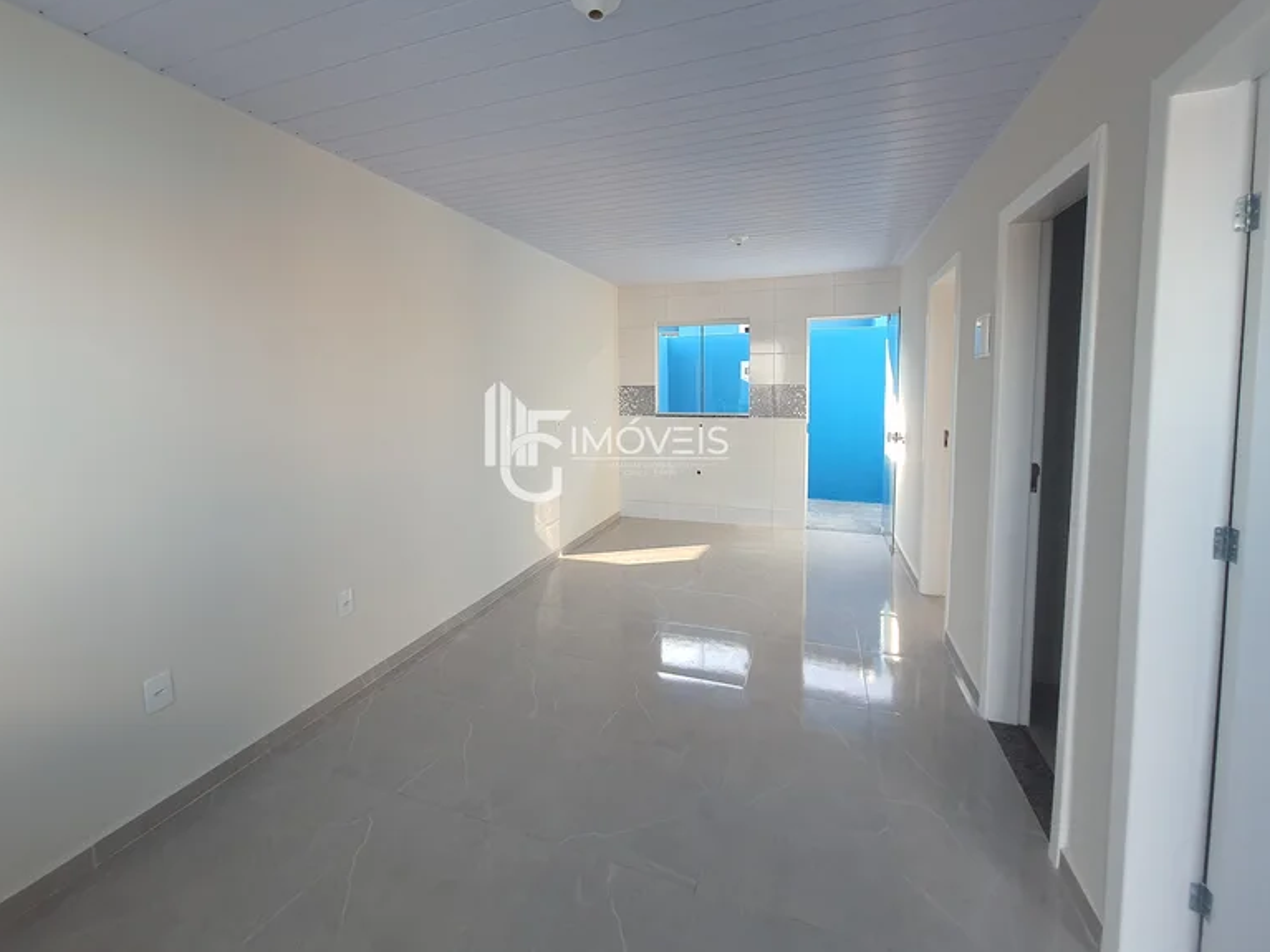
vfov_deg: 85.5
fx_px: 514
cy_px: 441
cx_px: 608
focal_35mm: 14
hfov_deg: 102.0
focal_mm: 1.74
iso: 80
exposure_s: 1/60
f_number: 2.2
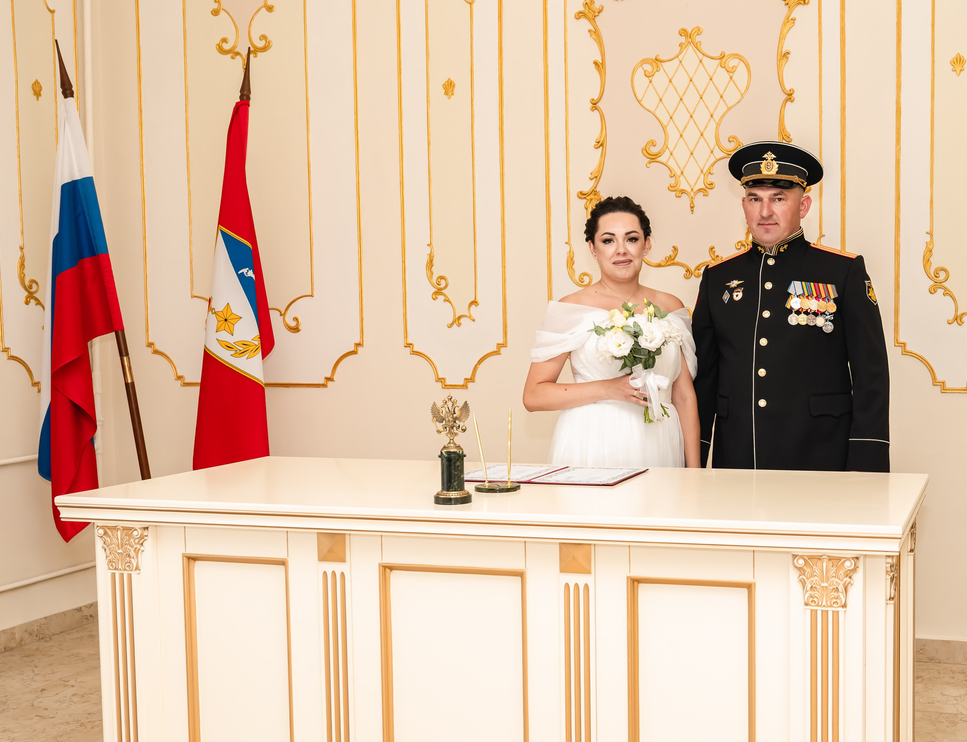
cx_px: 712
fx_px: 1211
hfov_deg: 42.4
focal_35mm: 43
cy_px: 391
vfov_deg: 34.0
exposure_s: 1/250
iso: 500
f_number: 3.5
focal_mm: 28
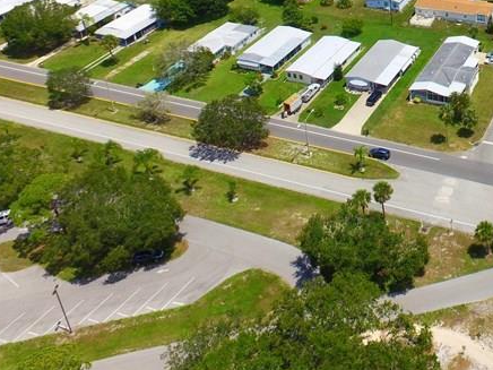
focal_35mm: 47
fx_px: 669
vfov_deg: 28.0
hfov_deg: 36.8
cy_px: -44
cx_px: 478
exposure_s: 1/2273
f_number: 2.8
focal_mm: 3.61
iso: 100
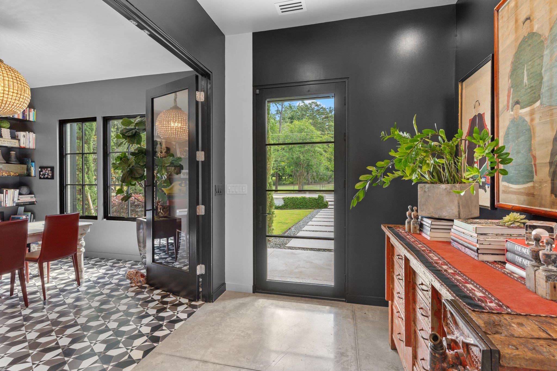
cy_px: 186
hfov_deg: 93.3
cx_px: 278
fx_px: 263
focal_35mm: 17
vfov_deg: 70.4
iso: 100
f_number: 9
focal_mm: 17
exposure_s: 1.3
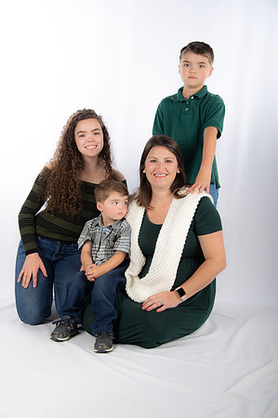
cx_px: 139
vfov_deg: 41.2
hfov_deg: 28.0
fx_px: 557
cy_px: 209
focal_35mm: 48
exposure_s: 1/200
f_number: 5.6
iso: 100
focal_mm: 48
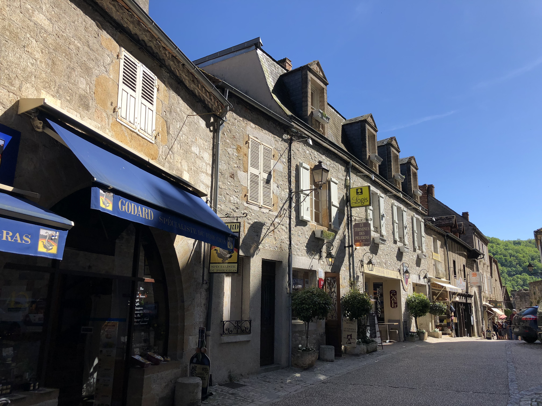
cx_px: 271
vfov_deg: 49.7
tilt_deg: +14.7
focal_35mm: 28
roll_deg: +0.1
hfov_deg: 63.4
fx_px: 438
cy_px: 203
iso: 20
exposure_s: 1/1412
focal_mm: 4
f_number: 1.8
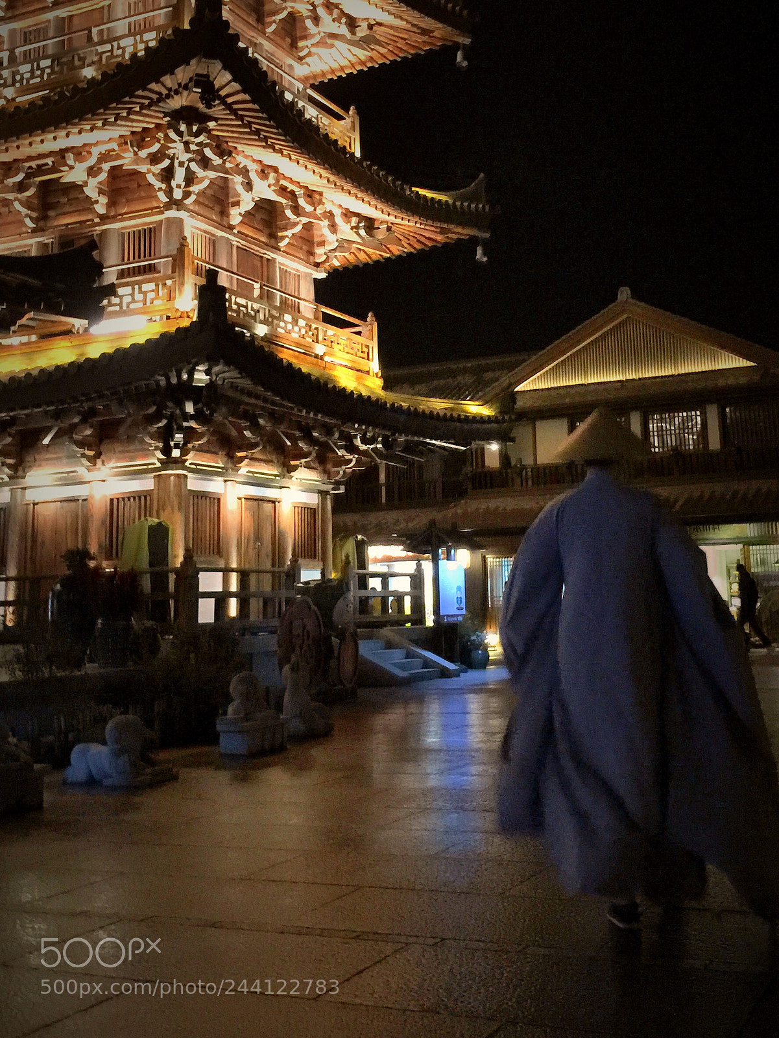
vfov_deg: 61.6
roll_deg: +2.3
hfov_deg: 48.3
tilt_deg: +10.6
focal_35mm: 29
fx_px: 870
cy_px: 519
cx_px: 390
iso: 125
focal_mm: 4.15
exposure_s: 1/4
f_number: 2.2
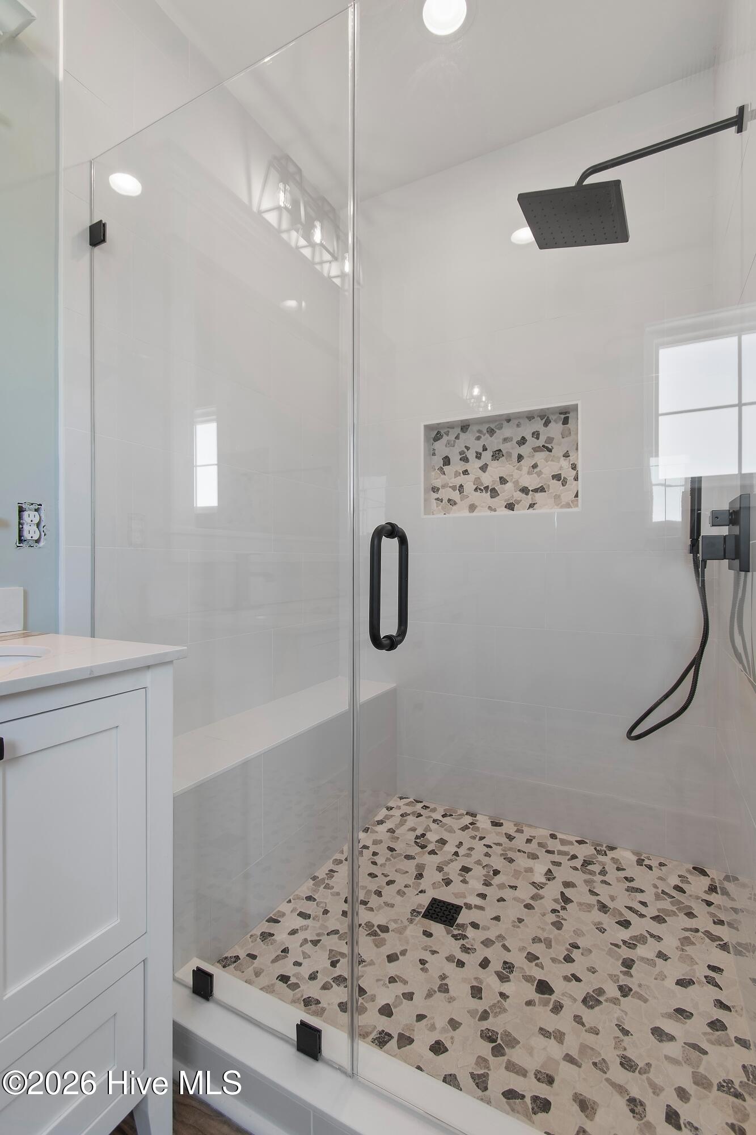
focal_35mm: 15
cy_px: 568
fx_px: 473
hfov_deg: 77.3
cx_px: 378
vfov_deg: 100.4
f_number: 4.5
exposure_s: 1/20
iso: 100
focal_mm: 10
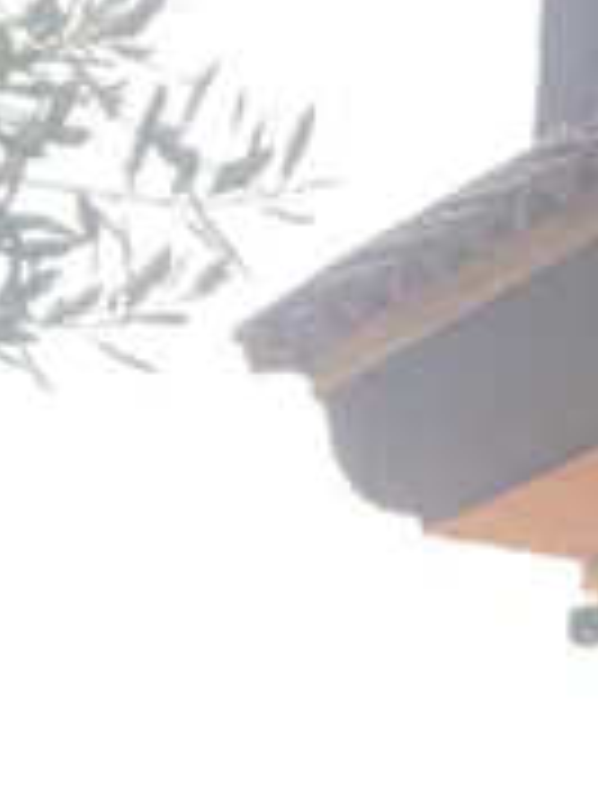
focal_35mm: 200
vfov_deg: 8.4
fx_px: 4601
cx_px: 63
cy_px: 2327
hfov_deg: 7.4
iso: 25
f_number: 1.8
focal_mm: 4.25
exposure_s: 1/334
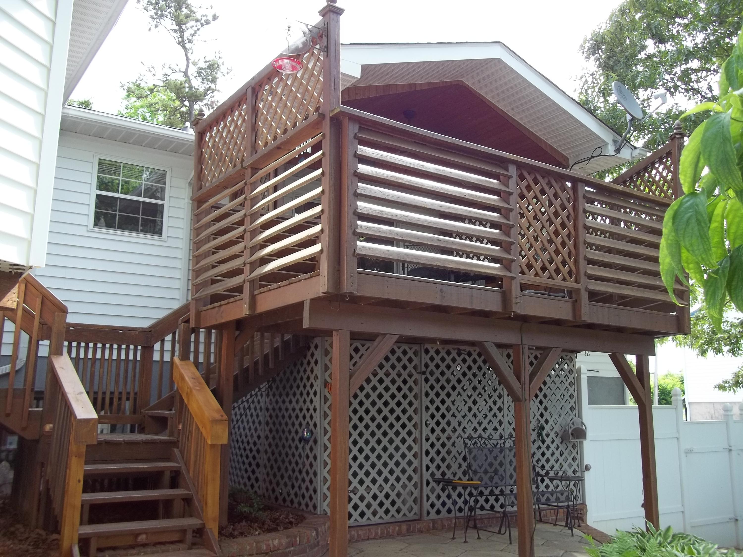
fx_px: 687
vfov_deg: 44.2
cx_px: 372
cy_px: 278
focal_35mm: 32
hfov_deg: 56.8
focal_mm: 5.7
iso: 64
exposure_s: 1/200
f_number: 2.9
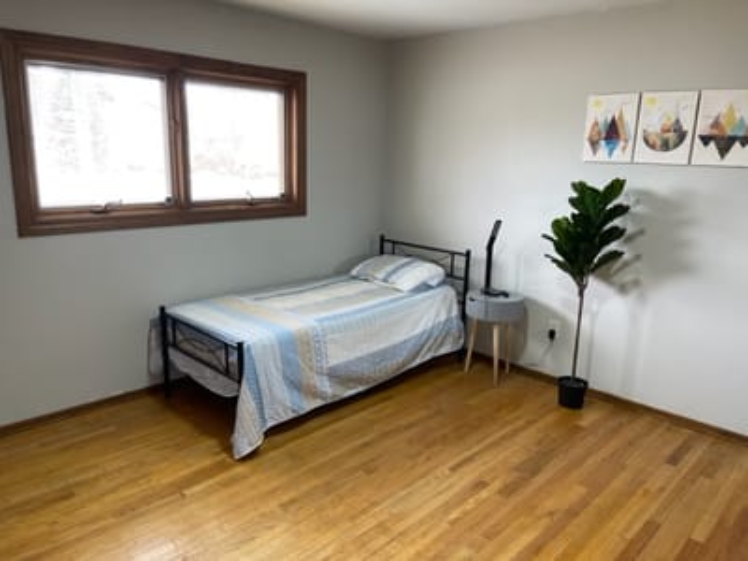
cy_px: 280
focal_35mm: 26
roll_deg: -2.1
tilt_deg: -13.7
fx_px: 562
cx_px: 374
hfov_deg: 67.3
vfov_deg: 53.1
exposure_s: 1/60
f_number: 1.6
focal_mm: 5.1
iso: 80
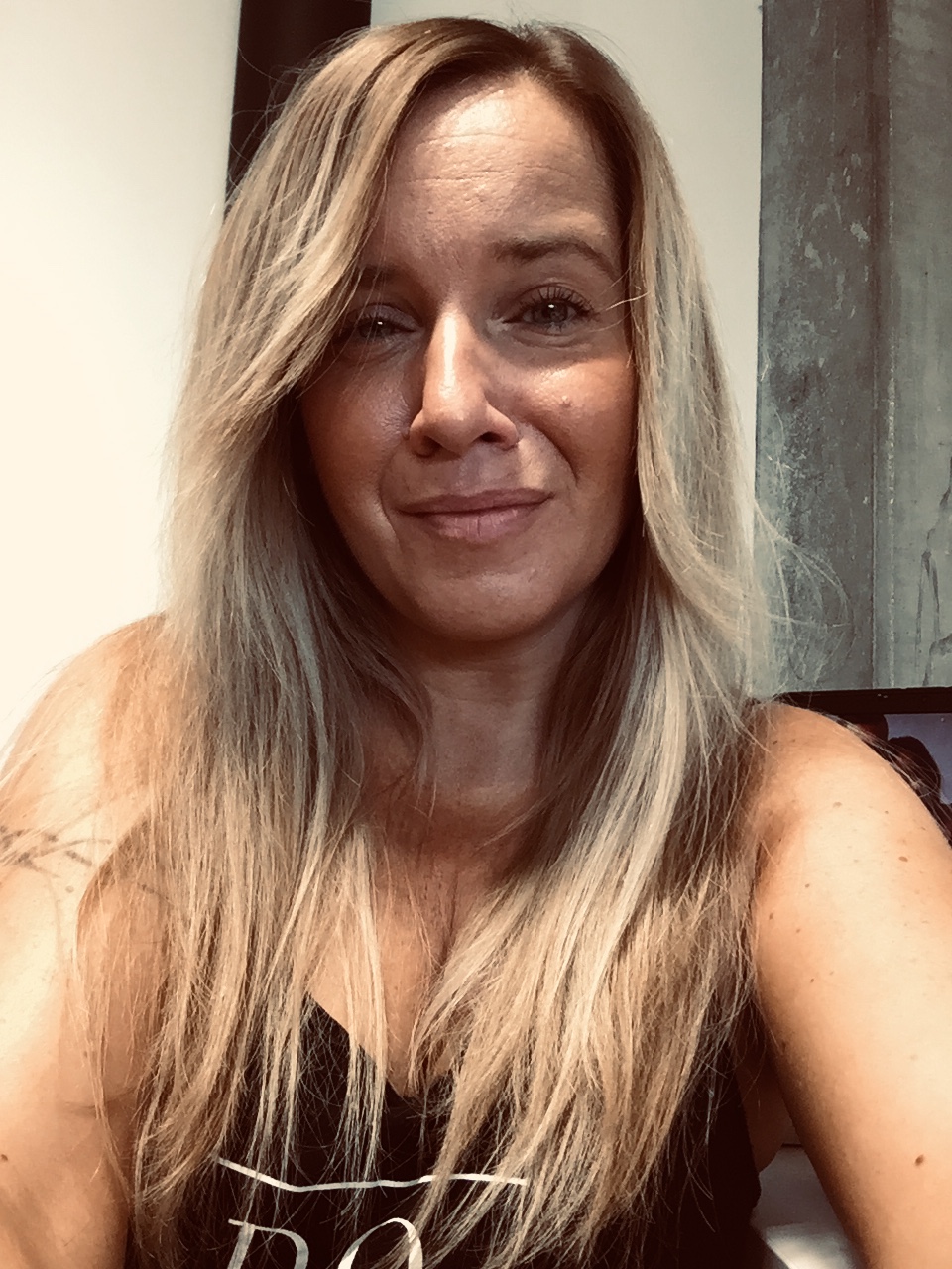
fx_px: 1137
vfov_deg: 58.4
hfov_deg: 45.4
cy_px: 634
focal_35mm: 31
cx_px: 476
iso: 125
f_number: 2.2
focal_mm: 2.65
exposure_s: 1/33
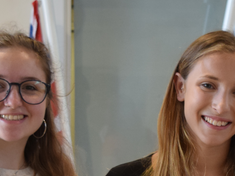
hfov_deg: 9.7
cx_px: 255
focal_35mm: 202
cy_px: 190
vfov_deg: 7.3
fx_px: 1372
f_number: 4.8
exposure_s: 1/60
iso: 450
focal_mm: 36
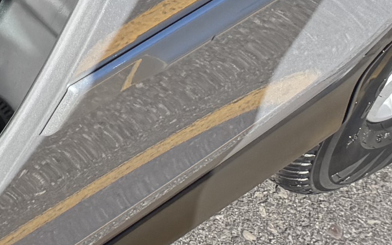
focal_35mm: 138
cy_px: -532
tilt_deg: -34.6
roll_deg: -10.8
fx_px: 1474
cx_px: -633
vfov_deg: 7.9
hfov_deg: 11.6
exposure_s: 1/2174
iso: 80
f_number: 1.78
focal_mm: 6.76
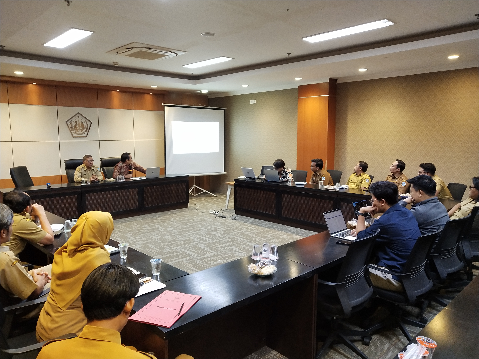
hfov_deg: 60.0
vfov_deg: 46.8
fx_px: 415
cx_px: 240
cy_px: 180
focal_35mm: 30
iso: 460
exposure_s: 1/33.3
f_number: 1.8
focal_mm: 3.95
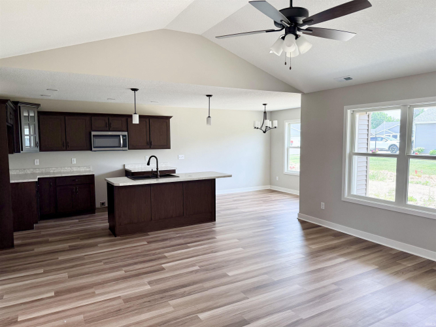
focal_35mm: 24
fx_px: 302
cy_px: 164
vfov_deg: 56.8
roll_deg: +0.1
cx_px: 218
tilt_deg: -4.3
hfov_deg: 71.6
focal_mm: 6.76
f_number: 1.78
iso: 125
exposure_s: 1/218
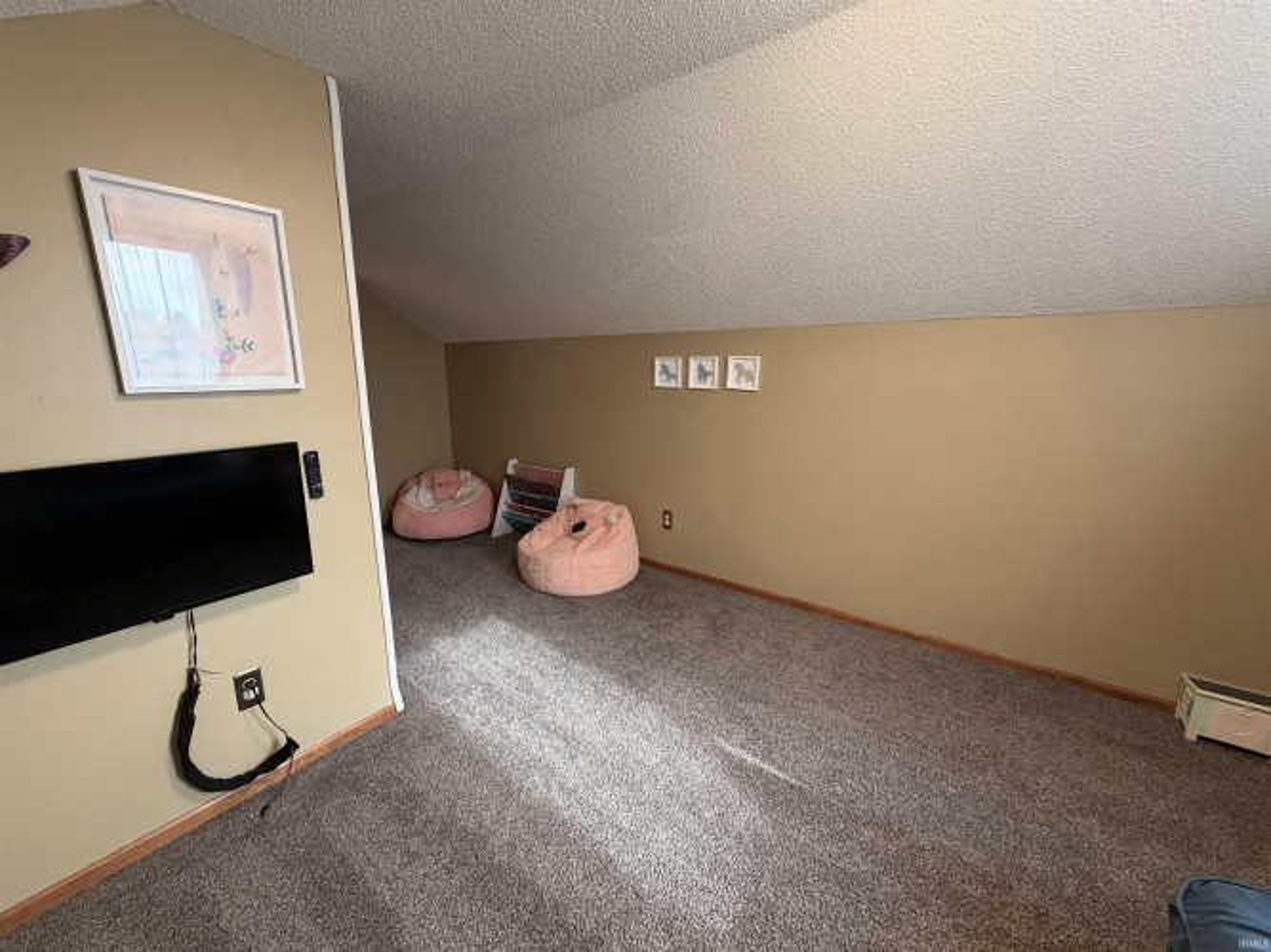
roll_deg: +0.2
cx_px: 636
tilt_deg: -11.9
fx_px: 514
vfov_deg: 85.7
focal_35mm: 14
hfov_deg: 102.1
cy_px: 476
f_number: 2.2
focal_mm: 2.22
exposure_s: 1/60
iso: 250
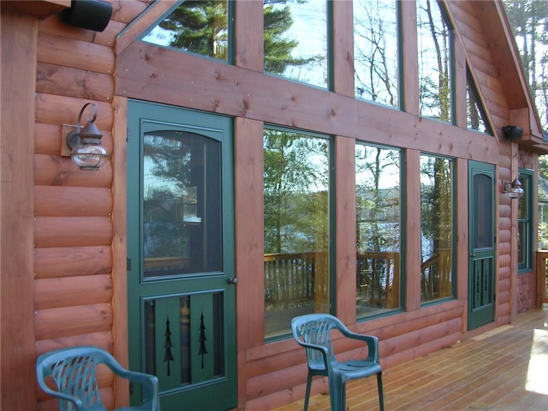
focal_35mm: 38
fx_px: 602
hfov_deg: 49.0
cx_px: 274
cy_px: 206
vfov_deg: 37.7
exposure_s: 1/60.3
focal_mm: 5.8
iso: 50
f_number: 2.8
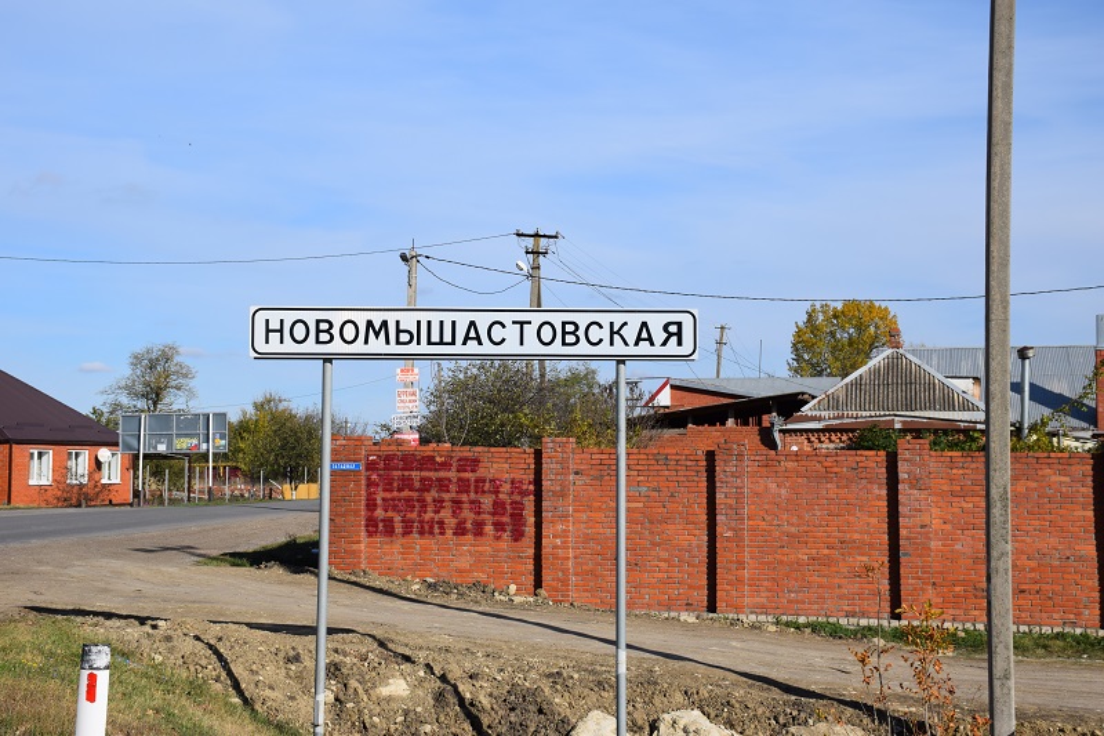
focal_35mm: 57
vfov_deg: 23.8
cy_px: 368
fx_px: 1748
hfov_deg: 35.1
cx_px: 552
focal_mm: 38
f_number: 11
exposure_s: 1/500
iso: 200
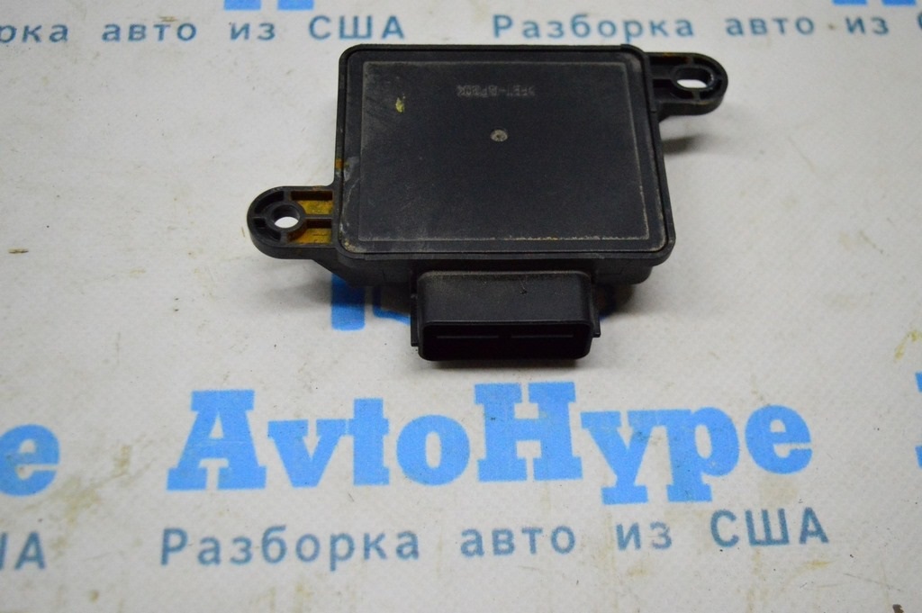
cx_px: 461
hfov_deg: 43.6
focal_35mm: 45
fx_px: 1152
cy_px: 306
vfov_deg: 29.8
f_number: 4.2
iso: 6400
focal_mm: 30
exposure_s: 1/1000
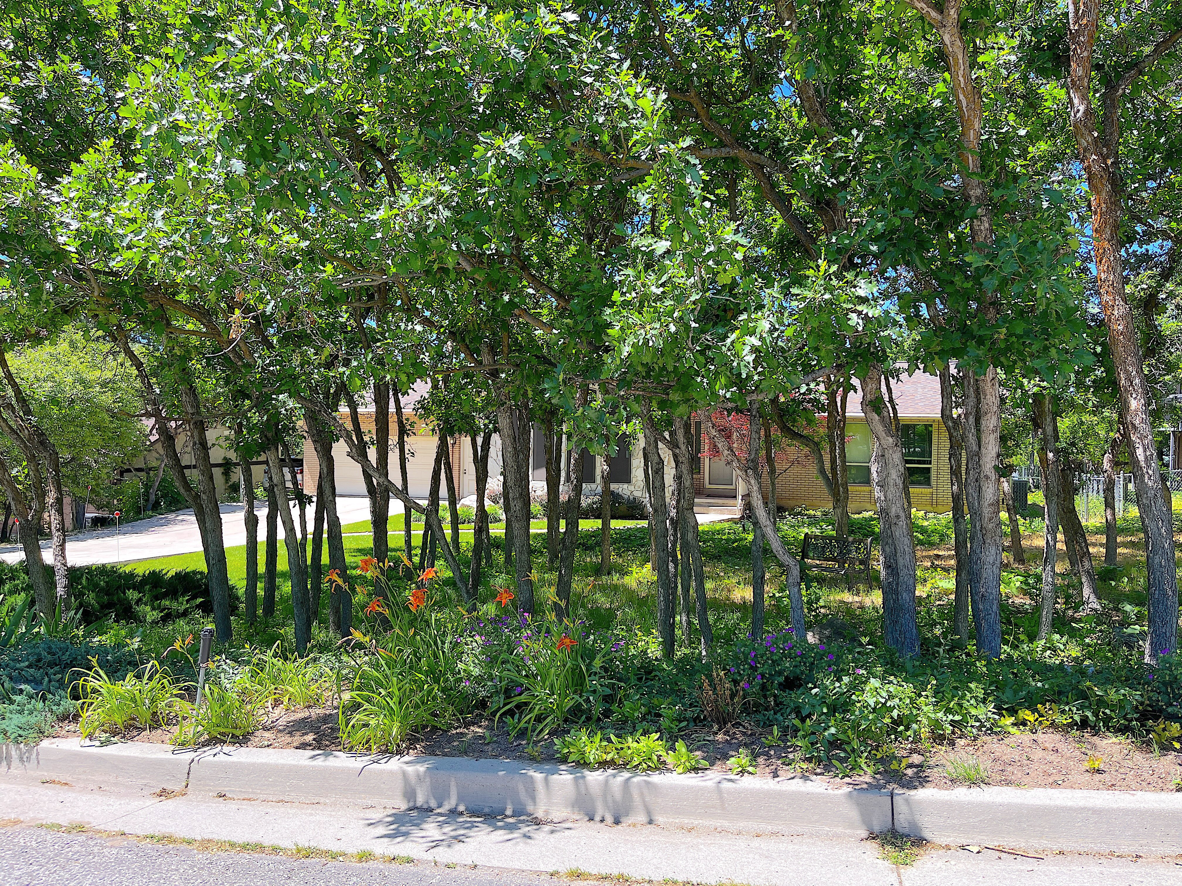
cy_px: 443
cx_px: 591
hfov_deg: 67.3
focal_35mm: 26
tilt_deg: -2.5
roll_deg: -0.8
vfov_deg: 53.1
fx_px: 888
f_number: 1.6
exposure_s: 1/657
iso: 50
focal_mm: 5.1
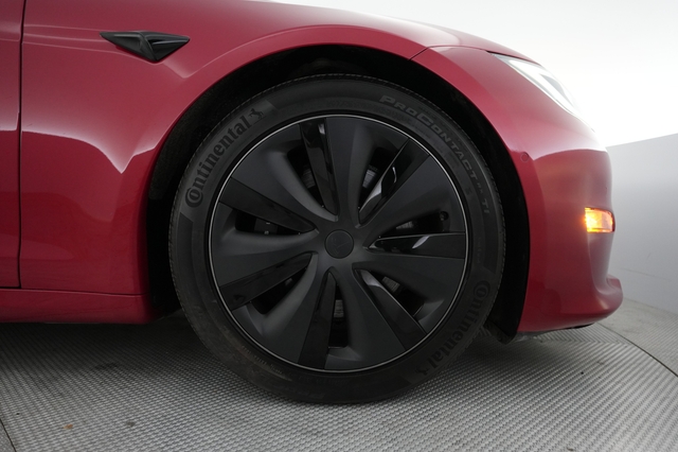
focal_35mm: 24
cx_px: 339
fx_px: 452
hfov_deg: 73.8
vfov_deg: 53.1
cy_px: 226
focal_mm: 24
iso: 2500
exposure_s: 1/160
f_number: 2.8
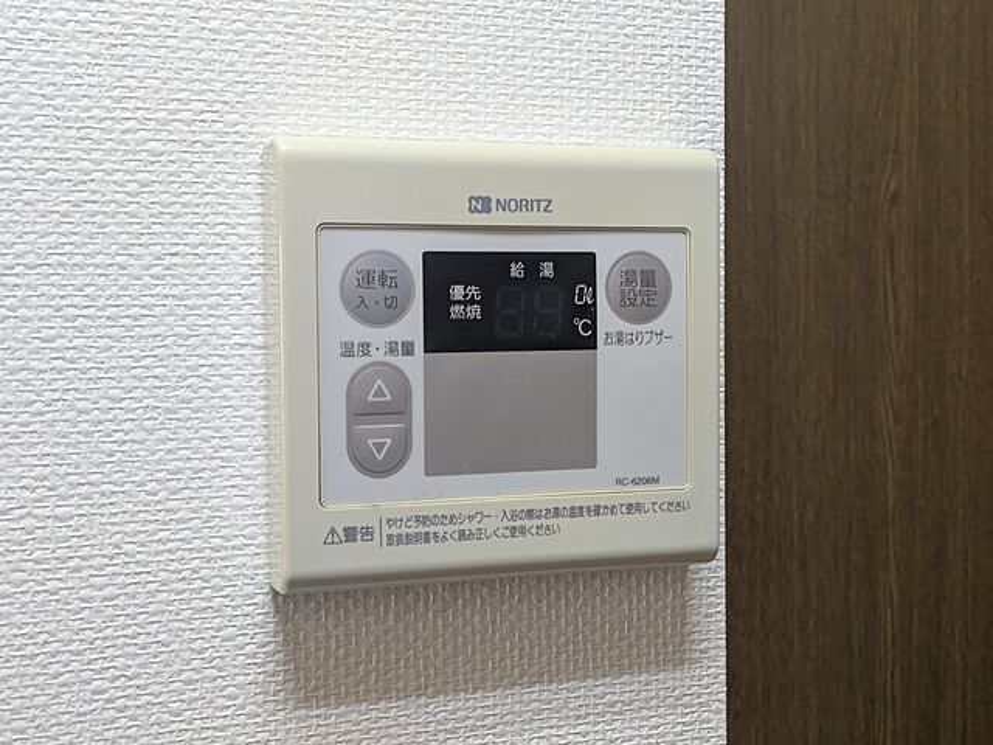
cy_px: 372
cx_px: 496
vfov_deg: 28.6
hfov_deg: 37.5
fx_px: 1463
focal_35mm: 51
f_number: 1.89
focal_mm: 5.43
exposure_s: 1/120
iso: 354
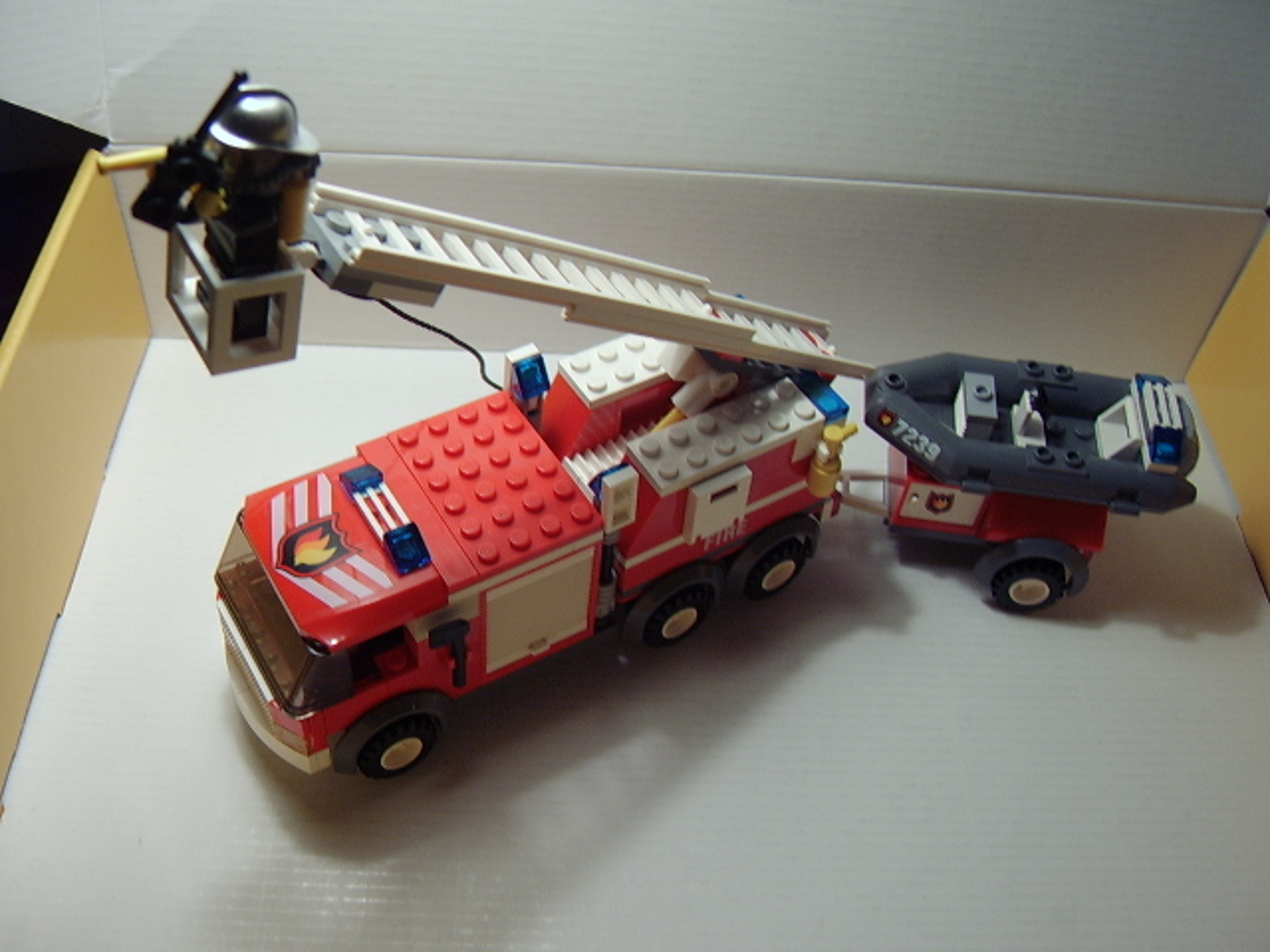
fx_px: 1137
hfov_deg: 58.4
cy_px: 476
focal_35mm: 31
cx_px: 635
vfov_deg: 45.4
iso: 100
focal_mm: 8.13
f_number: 2.7
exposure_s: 1/36
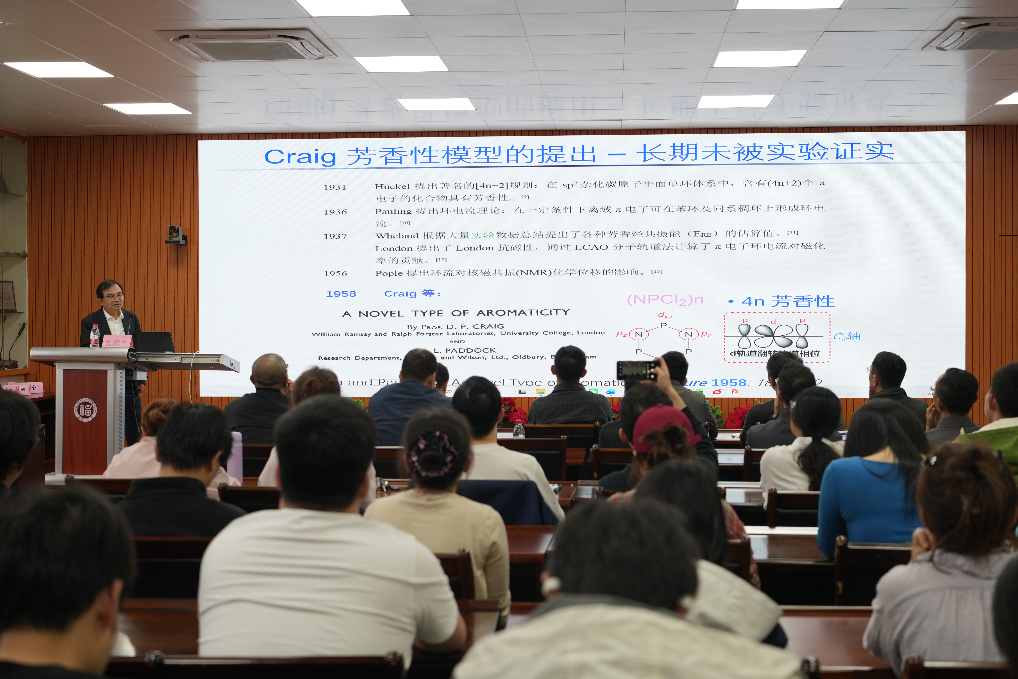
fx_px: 1414
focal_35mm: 50
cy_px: 340
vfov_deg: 27.0
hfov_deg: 39.6
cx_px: 509
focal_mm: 50
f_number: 4
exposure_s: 1/50
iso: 250
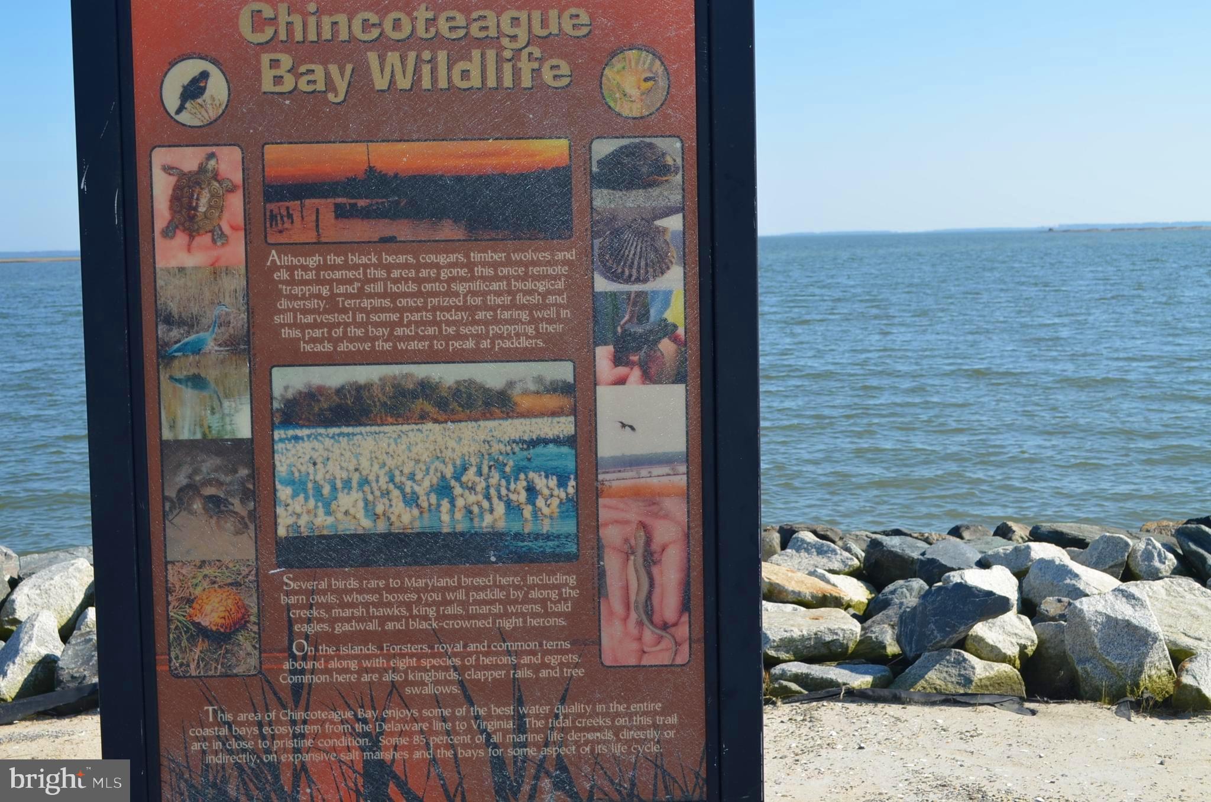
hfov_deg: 41.2
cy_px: 401
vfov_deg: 27.9
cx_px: 606
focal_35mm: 48
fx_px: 1611
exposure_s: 1/200
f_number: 7.1
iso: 100
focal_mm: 32
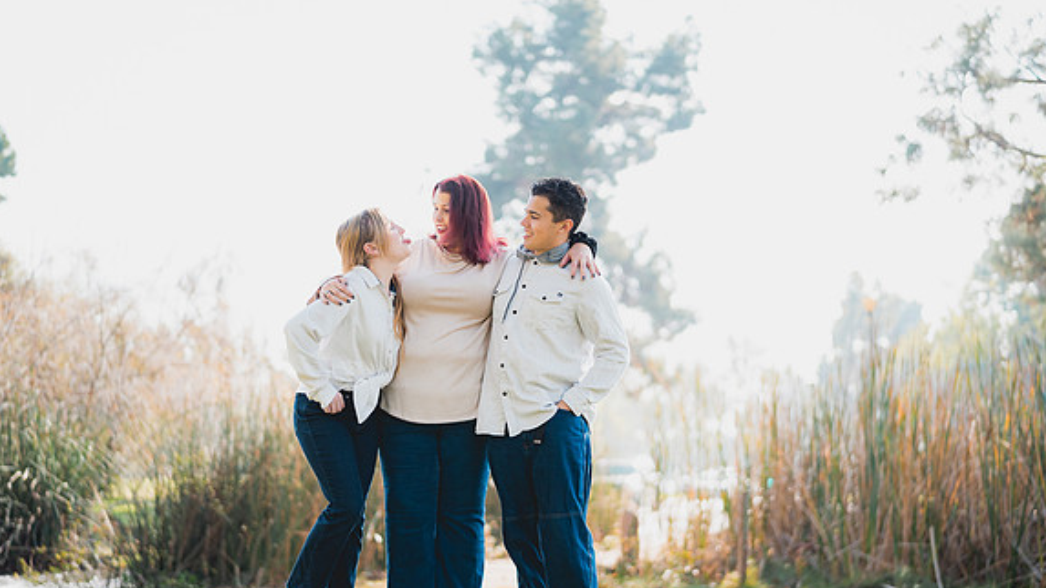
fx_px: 1470
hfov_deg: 39.2
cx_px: 526
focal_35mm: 53
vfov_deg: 22.6
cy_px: 352
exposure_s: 1/1600
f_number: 1.4
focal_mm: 50
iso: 250
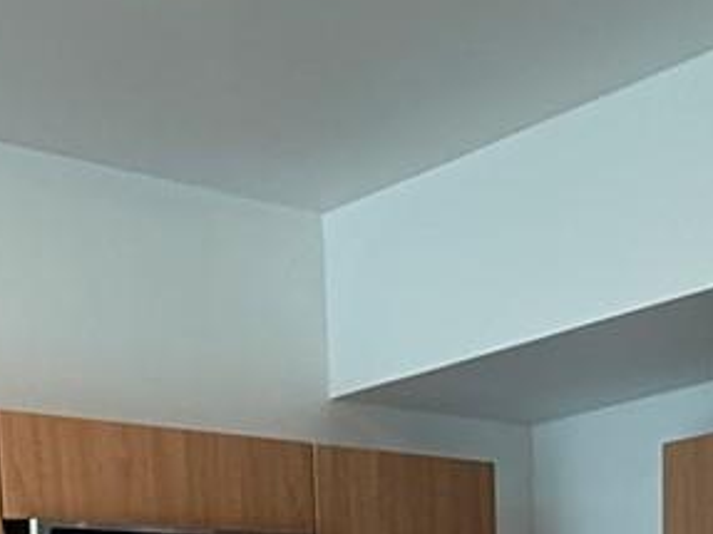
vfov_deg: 16.1
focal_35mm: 78
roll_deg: +3.7
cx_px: 241
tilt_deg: -6.8
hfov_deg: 24.9
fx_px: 1606
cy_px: 954
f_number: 2.2
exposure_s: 1/120
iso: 250
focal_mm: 2.22
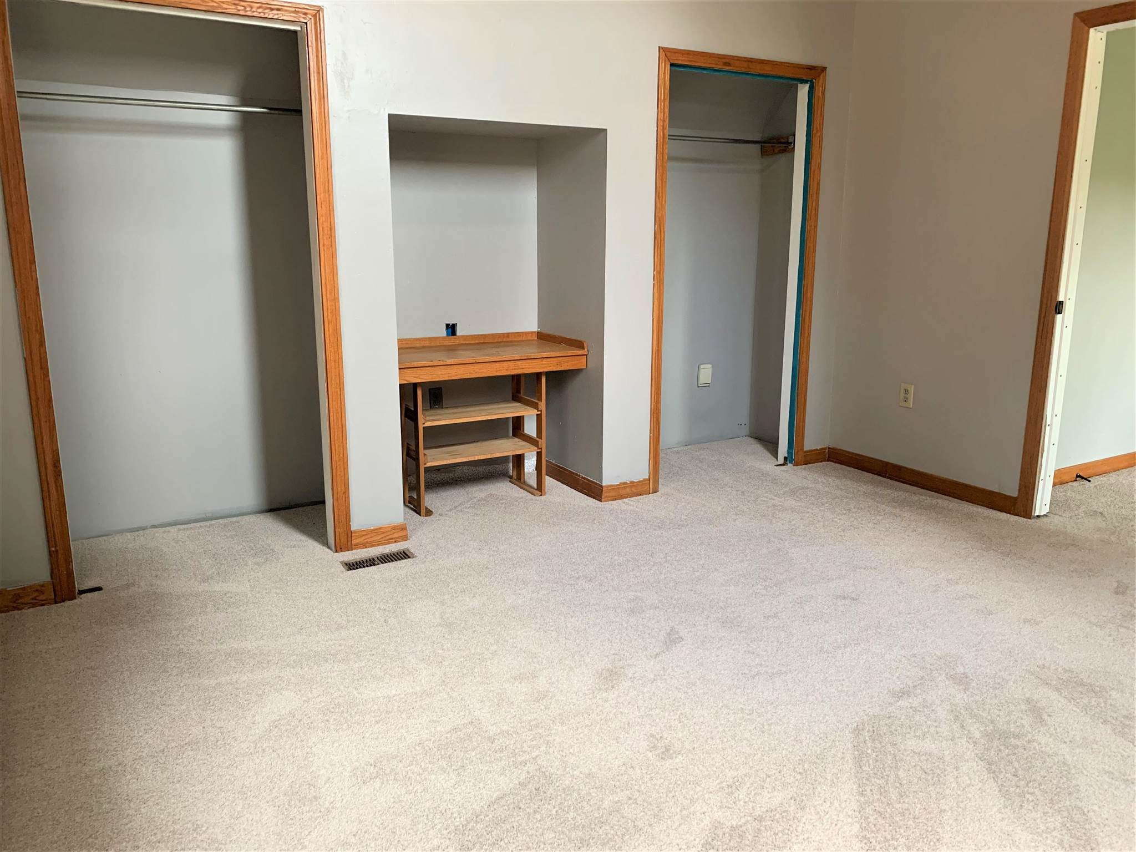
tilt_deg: -11.3
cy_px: 426
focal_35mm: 26
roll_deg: -0.3
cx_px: 568
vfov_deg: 53.1
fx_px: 853
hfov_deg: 67.3
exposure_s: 1/60
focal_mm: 4.25
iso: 160
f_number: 1.8
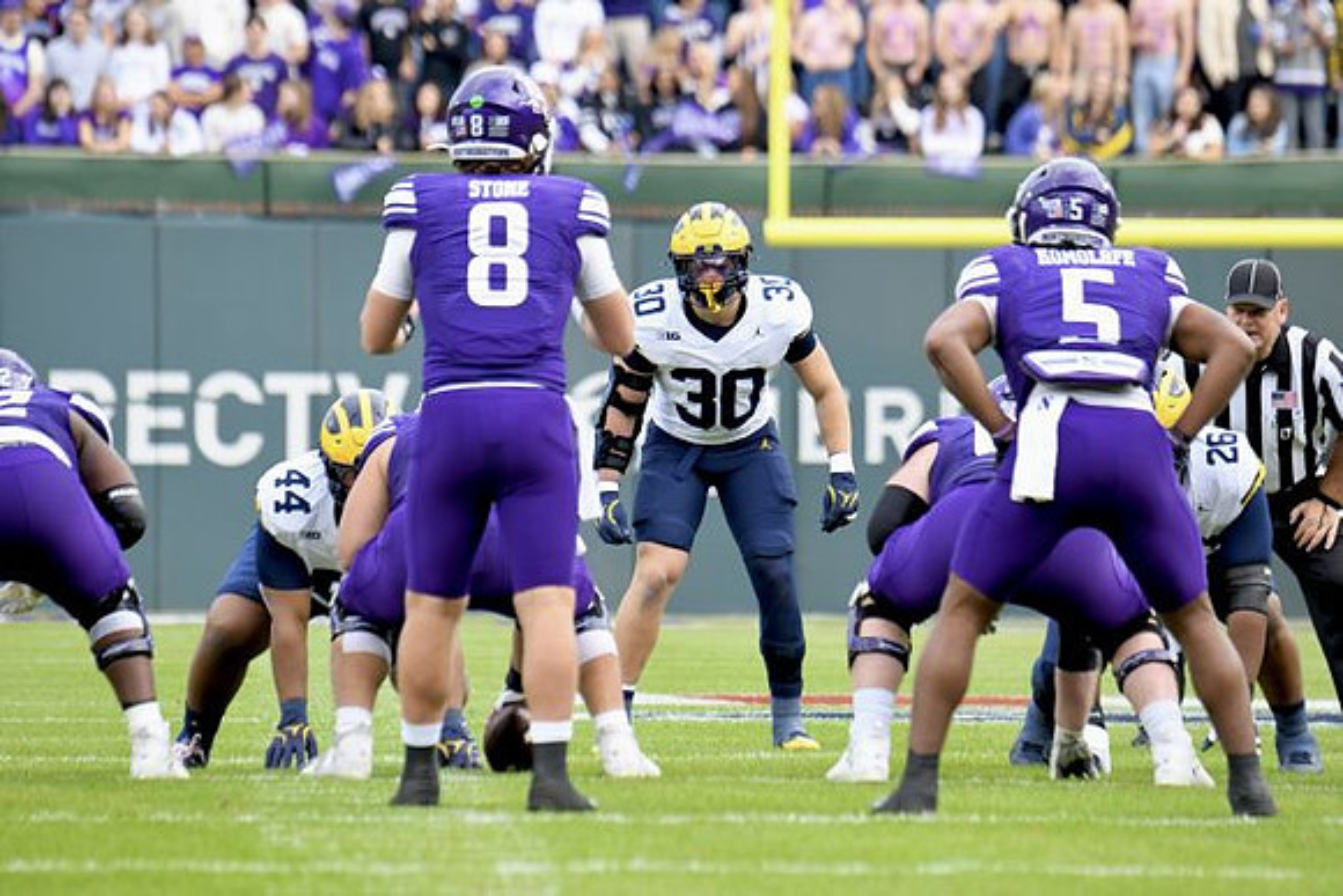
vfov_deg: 3.4
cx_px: 672
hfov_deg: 5.1
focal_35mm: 408
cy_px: 448
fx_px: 15224
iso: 1250
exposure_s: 1/1000
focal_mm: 340
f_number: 5.6
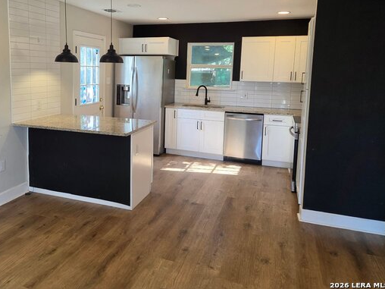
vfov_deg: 47.8
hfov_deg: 61.0
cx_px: 148
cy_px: 108
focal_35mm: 29
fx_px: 323
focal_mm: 5.4
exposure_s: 1/120
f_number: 1.8
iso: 125
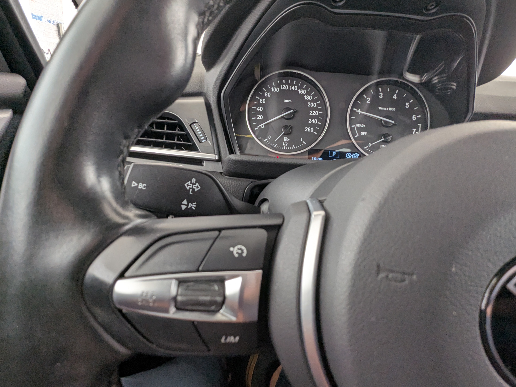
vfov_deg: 74.7
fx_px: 253
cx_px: 251
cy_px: 188
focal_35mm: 17
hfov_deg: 91.0
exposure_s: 1/46.7
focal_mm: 2.35
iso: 221
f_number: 2.2
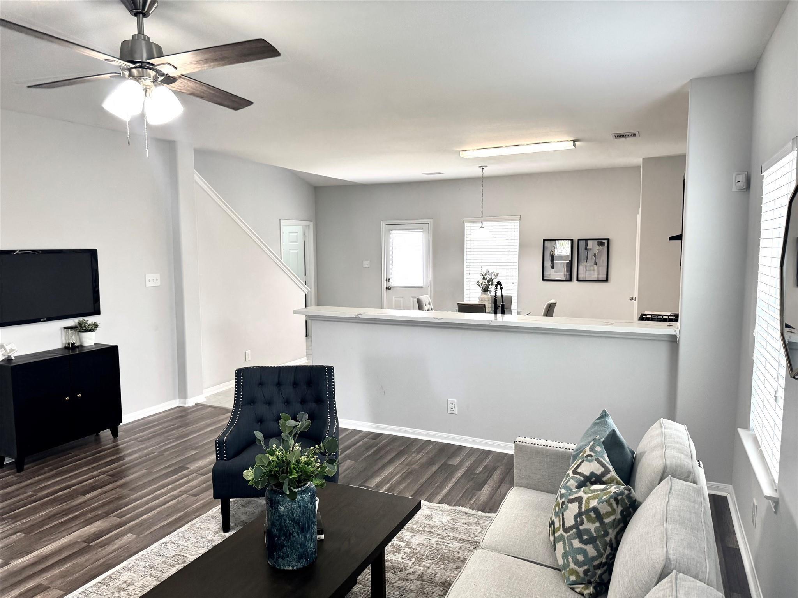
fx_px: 553
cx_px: 399
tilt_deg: -4.8
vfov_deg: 56.8
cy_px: 299
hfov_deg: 71.6
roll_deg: +0.6
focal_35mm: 24
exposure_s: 1/120
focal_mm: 6.76
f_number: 1.78
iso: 125
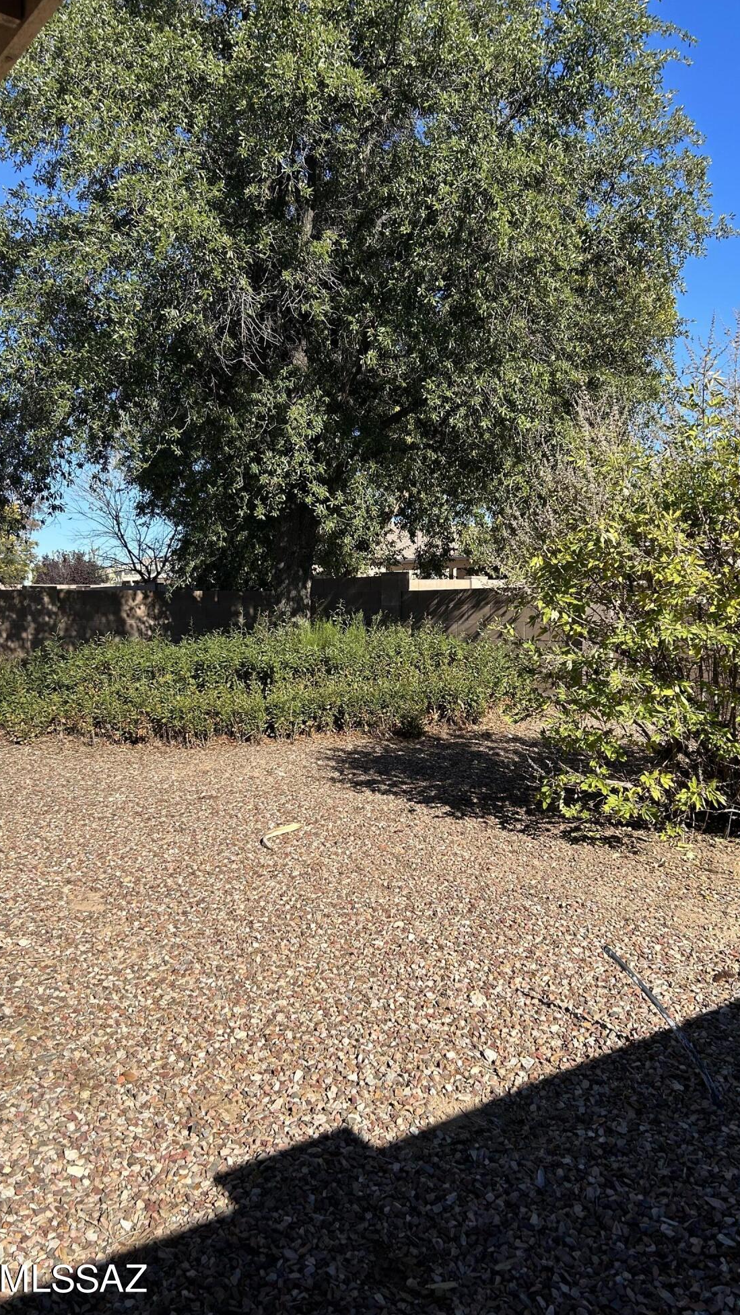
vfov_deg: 66.1
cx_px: 378
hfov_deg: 40.2
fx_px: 1012
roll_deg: +0.9
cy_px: 668
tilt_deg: -4.0
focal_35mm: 29
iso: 50
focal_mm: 5.7
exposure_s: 1/3165
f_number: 1.5
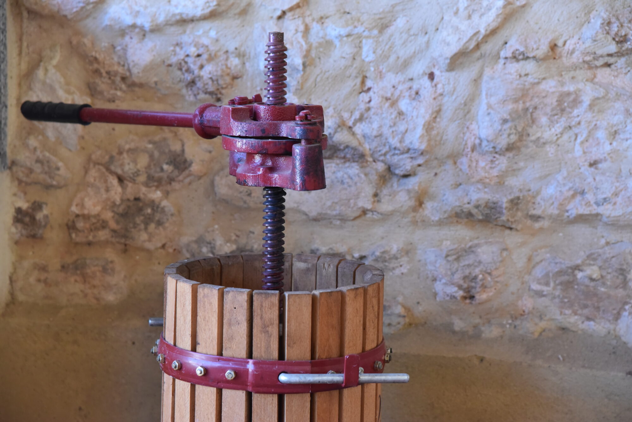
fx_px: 2107
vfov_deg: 11.4
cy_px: 211
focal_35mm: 120
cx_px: 316
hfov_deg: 17.1
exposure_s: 1/400
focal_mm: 120
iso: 5000
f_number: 5
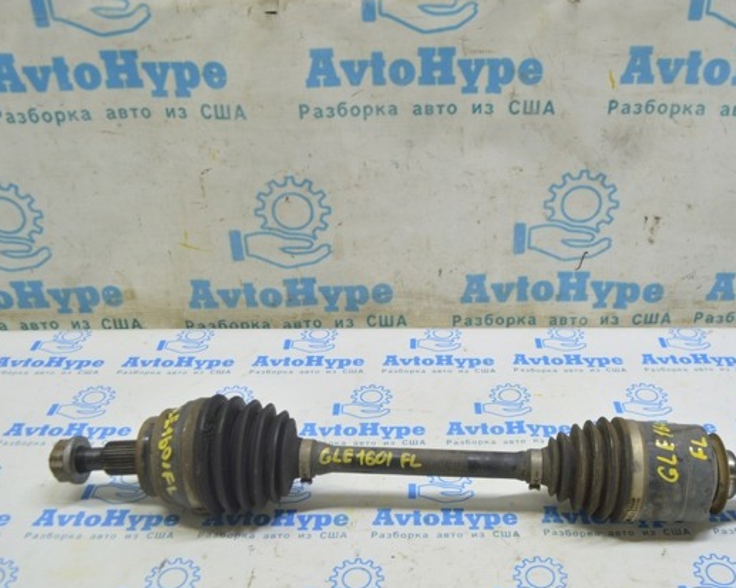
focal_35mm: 37
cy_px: 301
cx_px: 413
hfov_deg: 49.5
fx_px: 796
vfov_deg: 40.5
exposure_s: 1/20
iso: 400
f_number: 5.6
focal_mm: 21
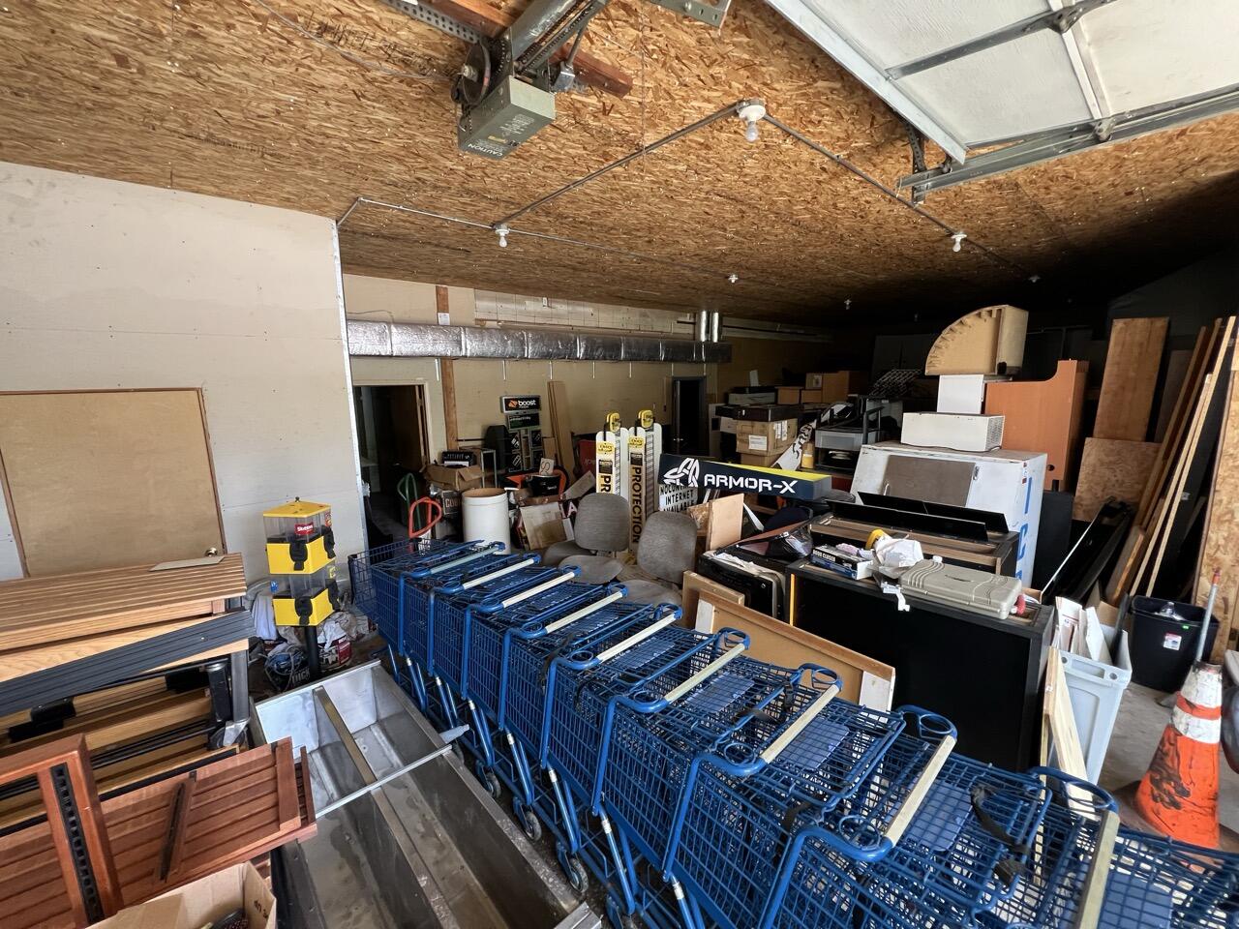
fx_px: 465
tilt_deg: -10.2
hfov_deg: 106.2
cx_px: 620
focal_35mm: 13
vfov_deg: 89.9
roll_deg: +0.5
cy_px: 464
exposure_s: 1/98
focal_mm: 1.57
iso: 250
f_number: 1.8
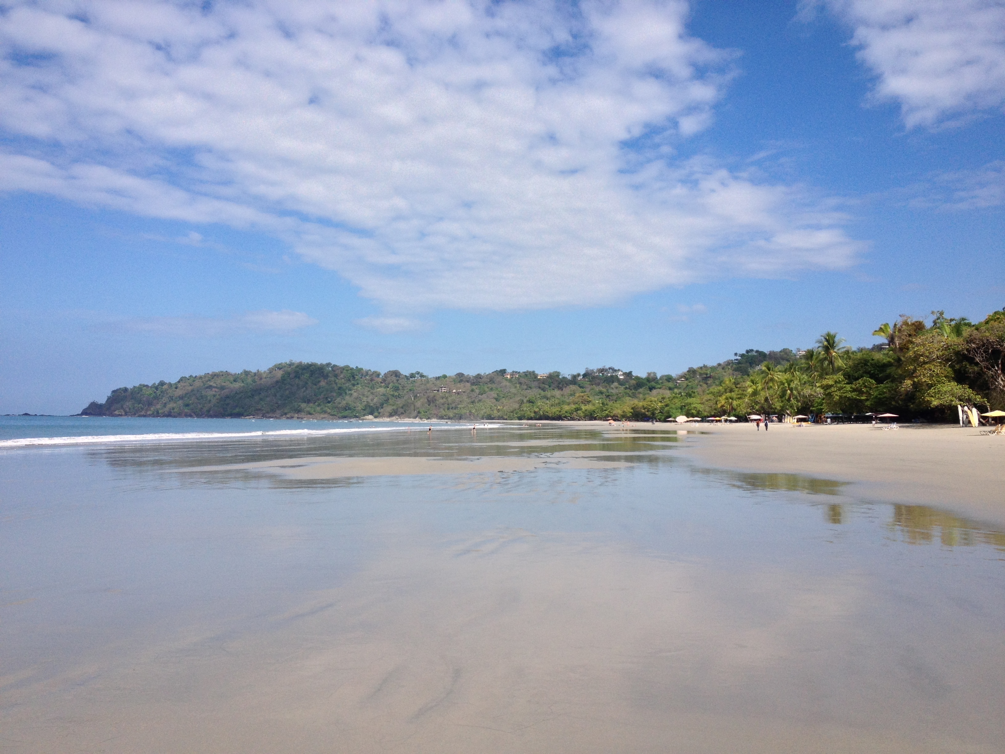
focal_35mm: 35
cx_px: 502
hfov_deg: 52.6
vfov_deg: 40.7
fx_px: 1016
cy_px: 377
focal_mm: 4.28
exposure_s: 1/2762
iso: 50
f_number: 2.4
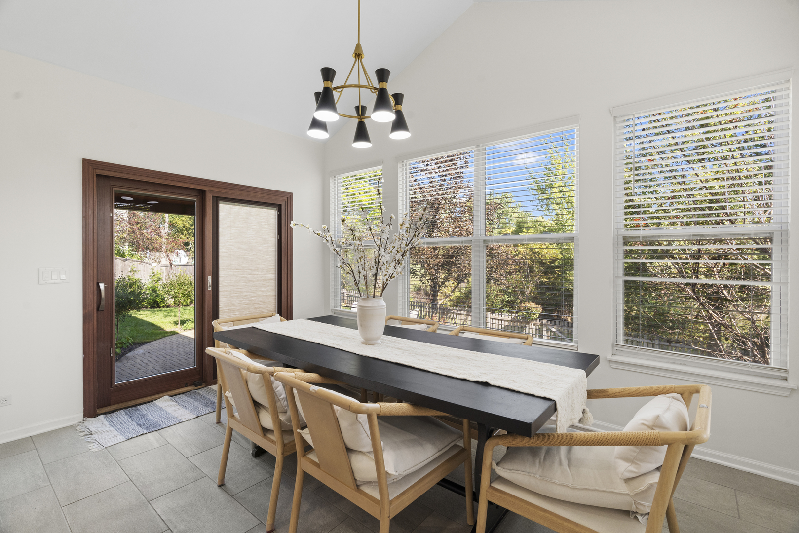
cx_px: 400
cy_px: 266
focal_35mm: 16
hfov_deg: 96.7
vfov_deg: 73.8
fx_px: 355
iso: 1600
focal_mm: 16
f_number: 8
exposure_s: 1/30
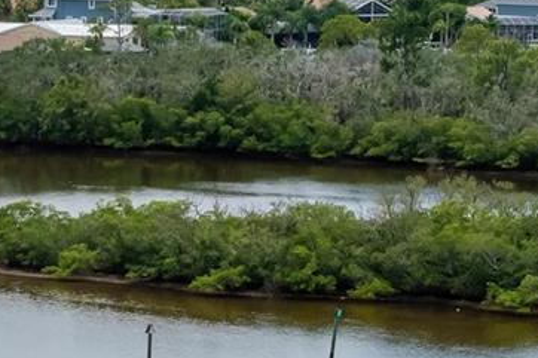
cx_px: 275
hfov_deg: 8.2
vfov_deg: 5.4
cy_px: 34
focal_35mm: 252
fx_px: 3764
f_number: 9
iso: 1000
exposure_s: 1/1600
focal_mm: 38
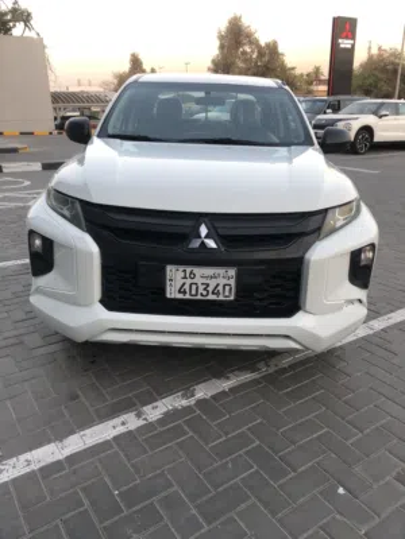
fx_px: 437
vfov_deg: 63.4
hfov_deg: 49.7
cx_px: 202
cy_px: 270
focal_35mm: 28
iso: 25
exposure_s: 1/50
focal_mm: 4
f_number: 1.8
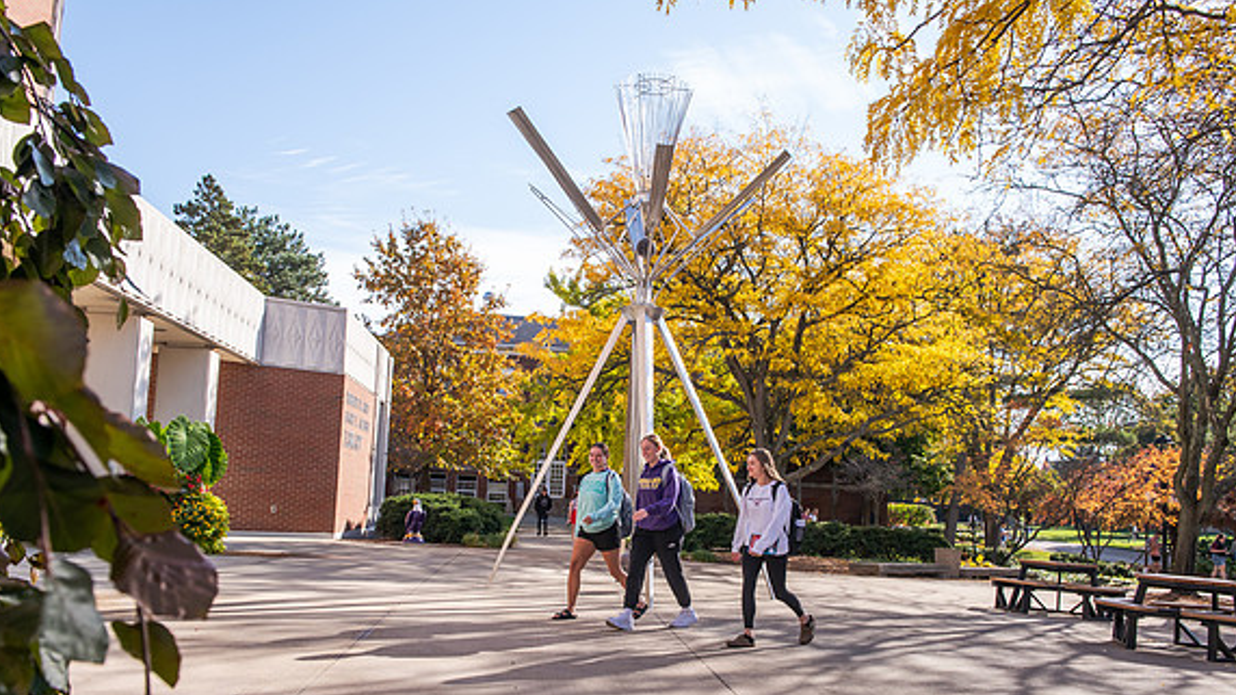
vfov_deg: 35.5
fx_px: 1081
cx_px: 615
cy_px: 412
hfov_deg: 59.5
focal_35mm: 33
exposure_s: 1/320
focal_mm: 31
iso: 320
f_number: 8
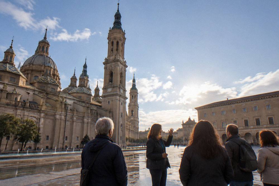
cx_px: 140
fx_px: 271
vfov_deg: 37.8
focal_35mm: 35
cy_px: 93
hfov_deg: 54.5
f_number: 10
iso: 500
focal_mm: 35
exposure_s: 1/200
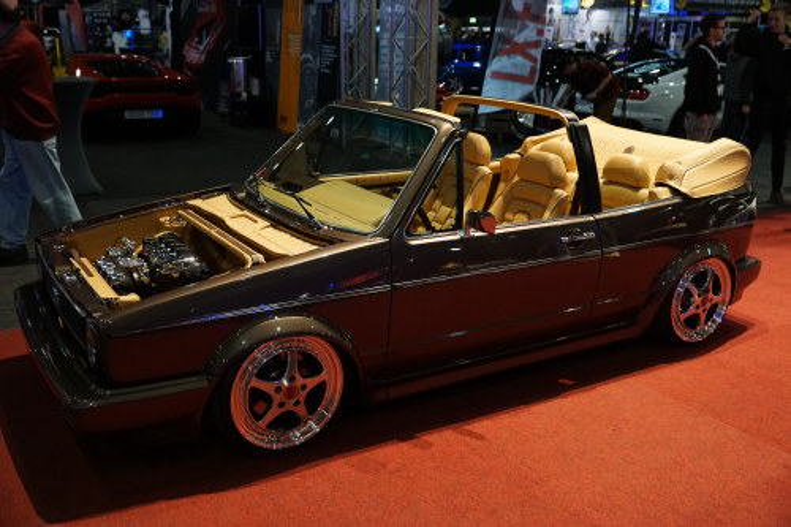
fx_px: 791
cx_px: 396
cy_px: 264
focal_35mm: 36
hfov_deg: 53.1
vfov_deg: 36.8
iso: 1600
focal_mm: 24
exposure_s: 1/125
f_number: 3.2
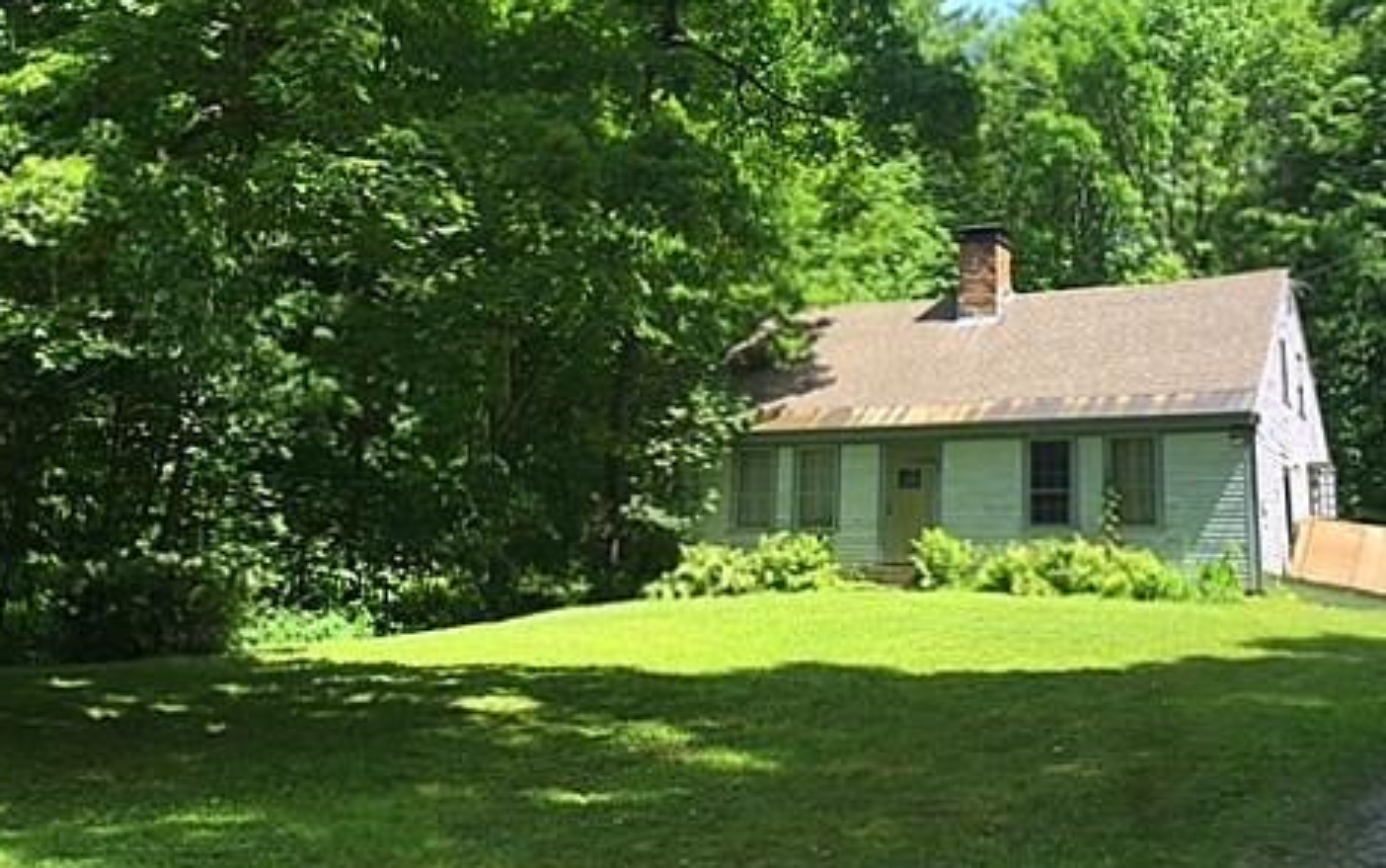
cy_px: 350
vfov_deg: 30.5
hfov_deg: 47.0
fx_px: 1587
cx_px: 580
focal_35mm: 42
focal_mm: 4.15
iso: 32
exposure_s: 1/460
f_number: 2.2
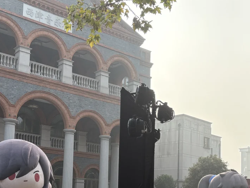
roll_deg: -1.7
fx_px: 383
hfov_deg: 36.2
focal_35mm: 53
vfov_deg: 26.7
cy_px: 163
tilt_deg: +5.5
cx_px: 127
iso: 64
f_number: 1.6
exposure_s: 1/2141
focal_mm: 5.96
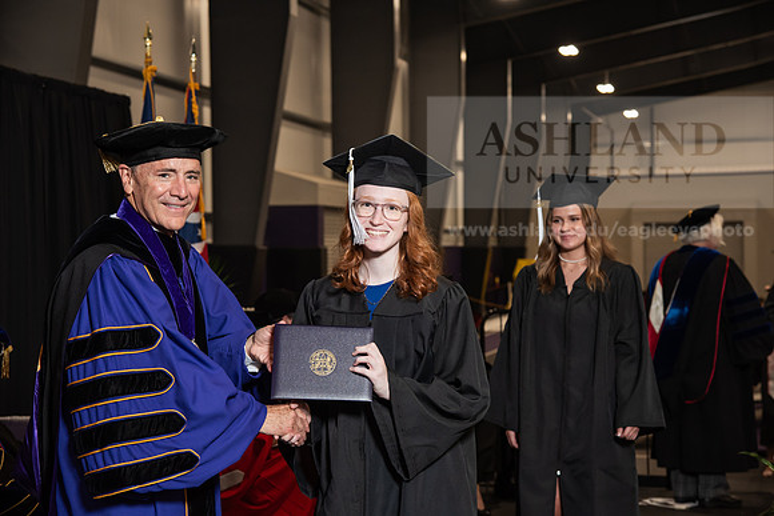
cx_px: 387
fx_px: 1613
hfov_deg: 27.0
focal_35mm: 75
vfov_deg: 18.2
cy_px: 258
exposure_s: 1/125
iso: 1600
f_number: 5.6
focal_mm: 75
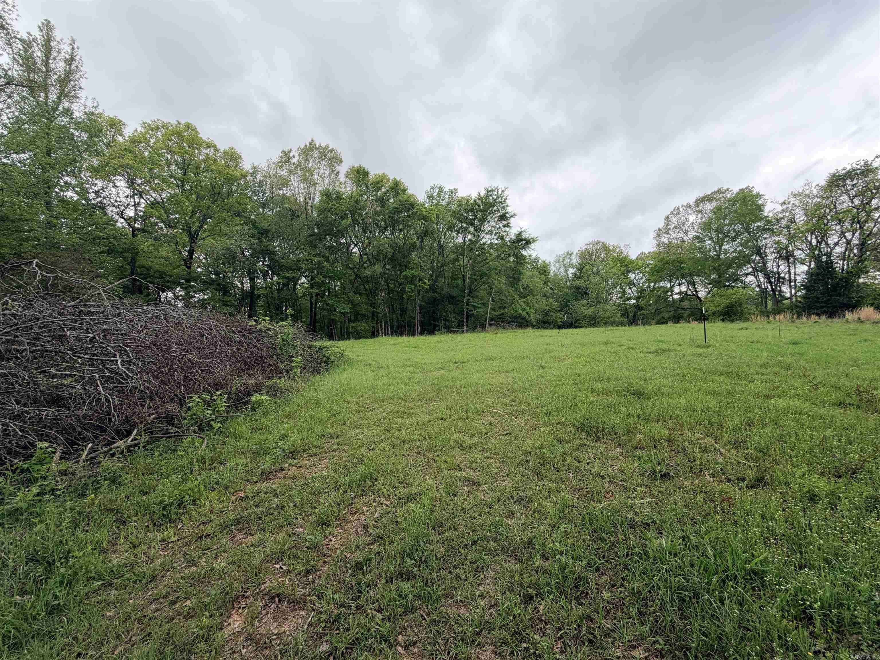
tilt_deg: +0.7
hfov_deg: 102.1
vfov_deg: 85.7
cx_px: 440
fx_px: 356
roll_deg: +1.5
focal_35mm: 14
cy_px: 330
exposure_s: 1/502
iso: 40
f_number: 2.2
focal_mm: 2.22
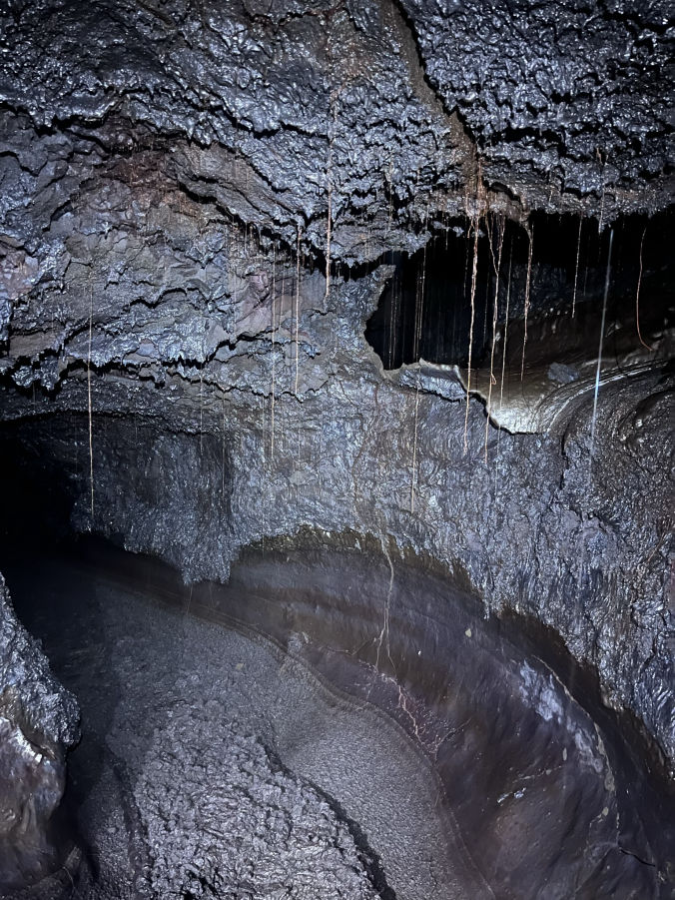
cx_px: 338
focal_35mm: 26
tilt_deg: -8.8
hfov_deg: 53.1
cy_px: 450
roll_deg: -1.6
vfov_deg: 67.3
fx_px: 676
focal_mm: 5.1
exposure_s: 1/5
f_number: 1.6
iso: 1000
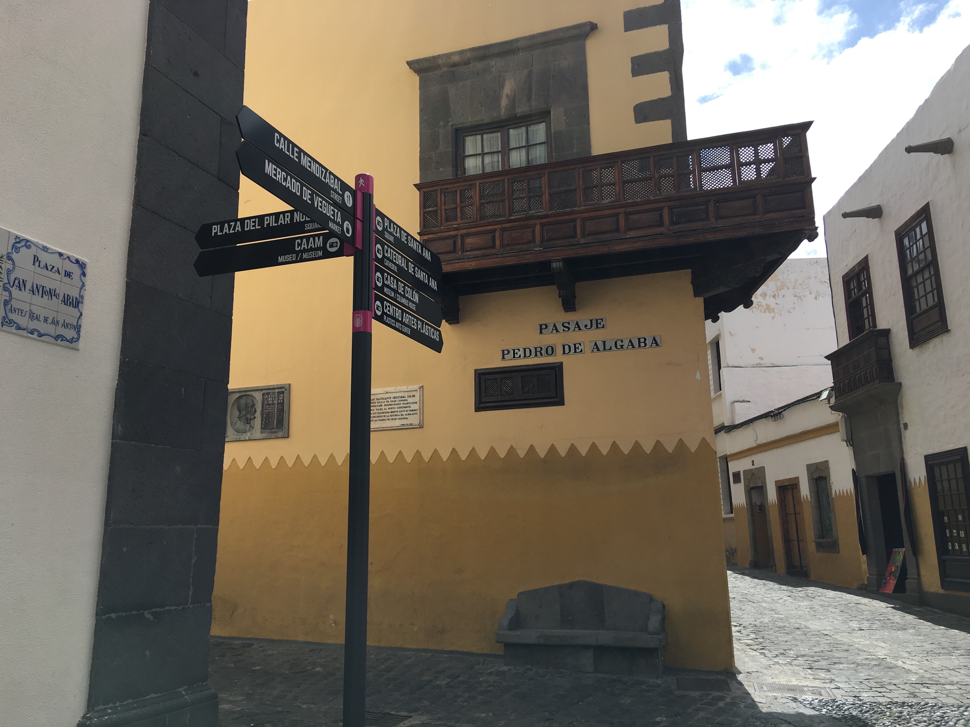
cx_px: 485
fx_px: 813
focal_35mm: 29
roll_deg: -0.4
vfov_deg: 48.2
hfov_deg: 61.7
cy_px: 364
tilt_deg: +16.2
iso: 25
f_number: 2.2
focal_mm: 4.15
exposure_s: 1/1538
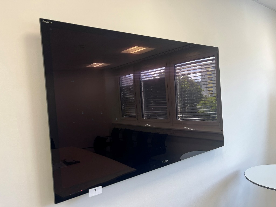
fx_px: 207
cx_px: 138
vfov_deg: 53.1
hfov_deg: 67.3
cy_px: 104
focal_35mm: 26
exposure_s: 1/100
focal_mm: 5.1
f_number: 1.6
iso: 50
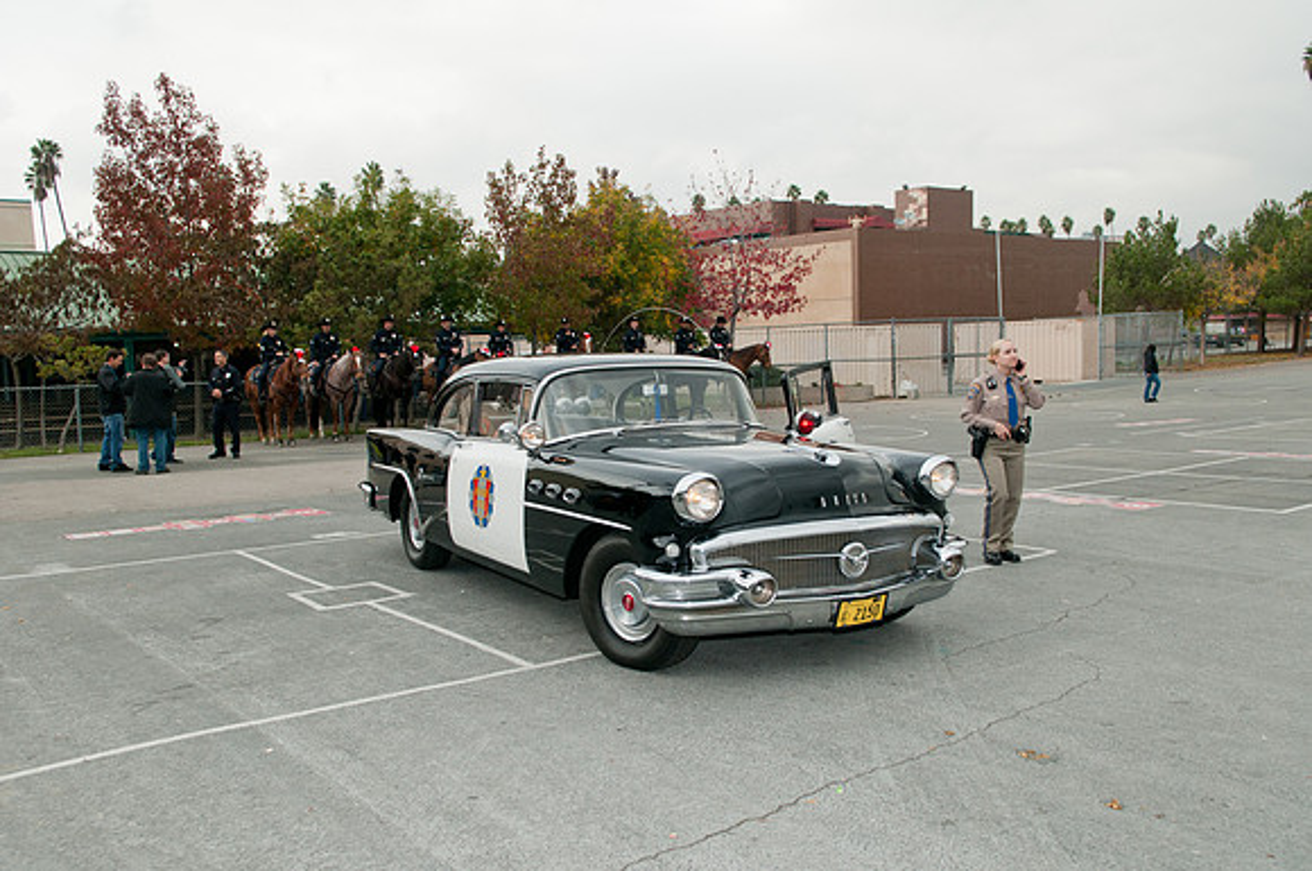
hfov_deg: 62.0
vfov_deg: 43.5
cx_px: 656
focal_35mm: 30
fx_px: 1092
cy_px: 436
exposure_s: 1/640
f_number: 5
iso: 200
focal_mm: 20
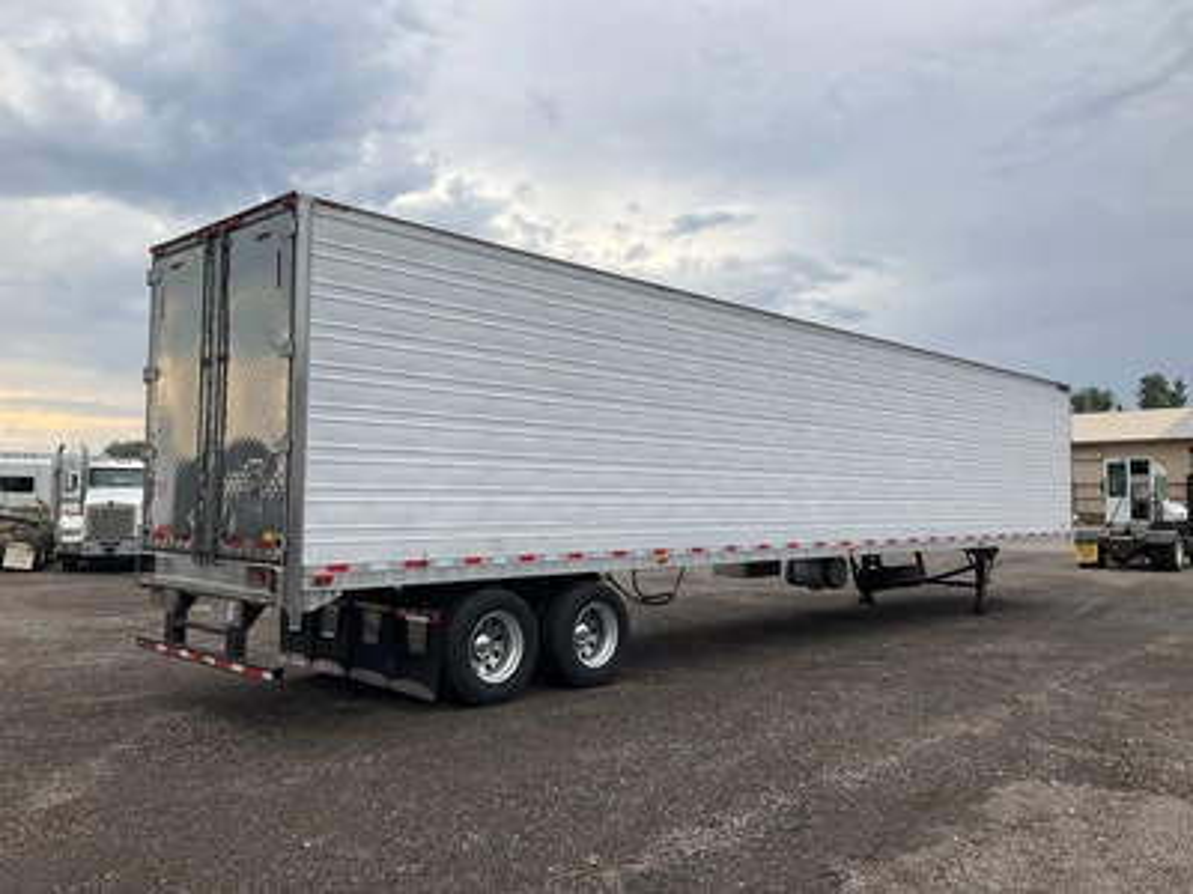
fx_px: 999
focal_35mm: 29
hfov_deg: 61.7
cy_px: 447
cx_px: 596
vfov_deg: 48.2
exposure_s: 1/500
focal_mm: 3
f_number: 1.8
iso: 25
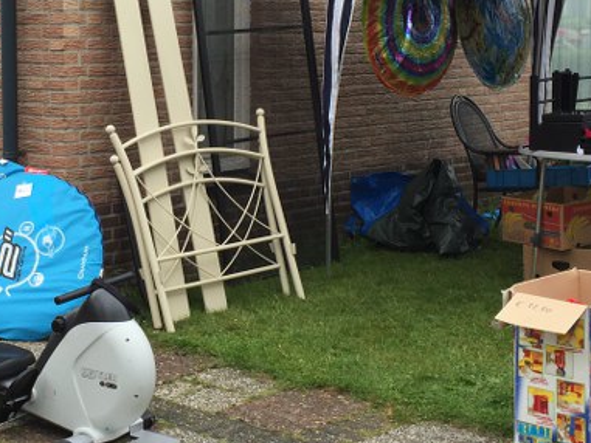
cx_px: 127
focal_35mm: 78
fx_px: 1332
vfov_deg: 18.9
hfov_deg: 24.7
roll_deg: -0.9
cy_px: 172
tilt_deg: -5.2
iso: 32
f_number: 2.2
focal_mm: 4.15
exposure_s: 1/388
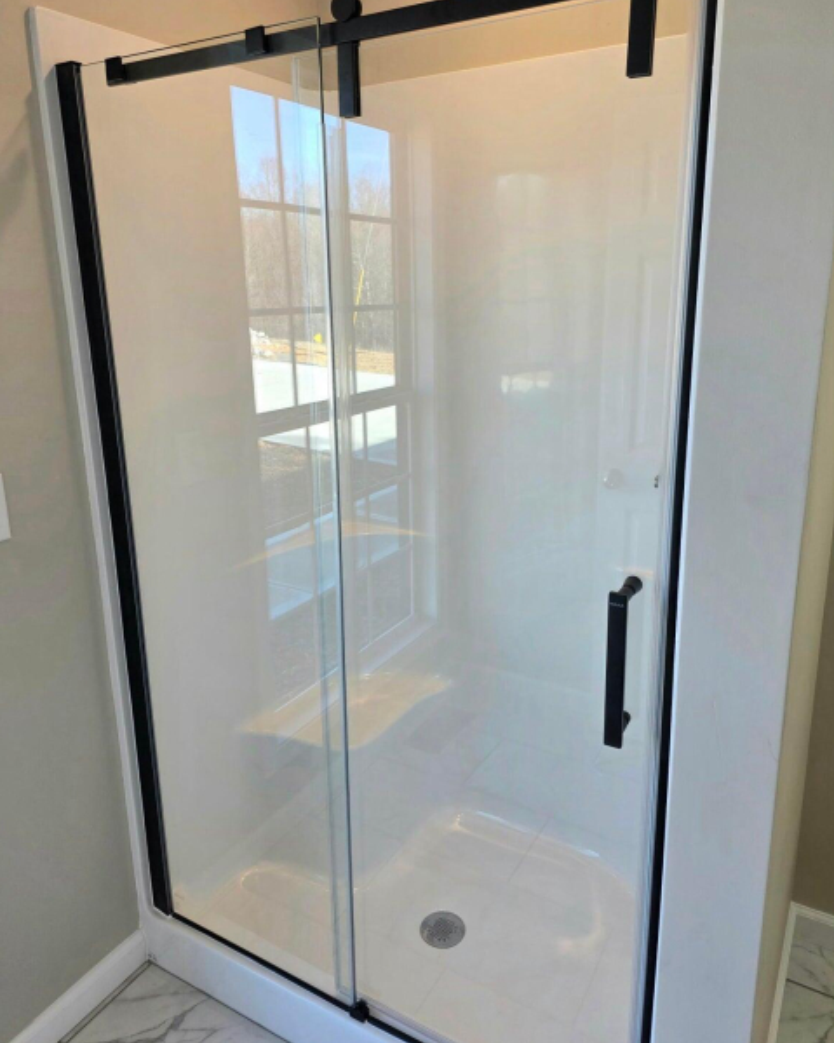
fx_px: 772
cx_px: 432
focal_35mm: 25
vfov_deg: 68.0
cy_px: 471
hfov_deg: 56.8
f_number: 1.7
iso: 64
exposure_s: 1/120
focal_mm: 6.3
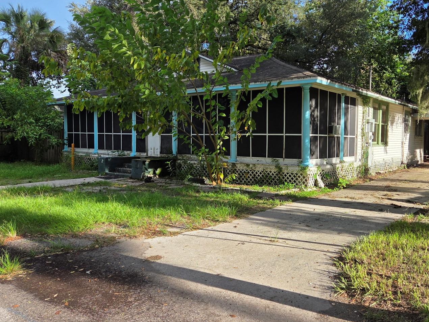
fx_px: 359
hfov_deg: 61.1
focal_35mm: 29
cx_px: 259
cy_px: 160
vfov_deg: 48.2
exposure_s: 1/2371
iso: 80
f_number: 1.8
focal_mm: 5.4
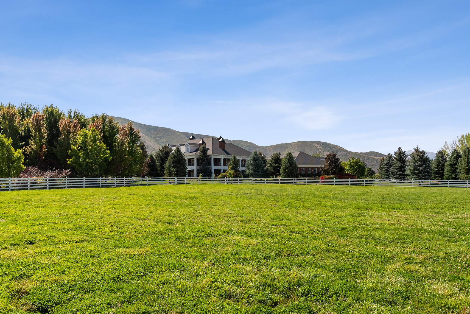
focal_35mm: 24
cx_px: 235
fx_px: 313
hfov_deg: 73.7
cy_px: 157
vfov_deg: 53.2
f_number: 5.6
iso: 640
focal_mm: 24
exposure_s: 1/4000
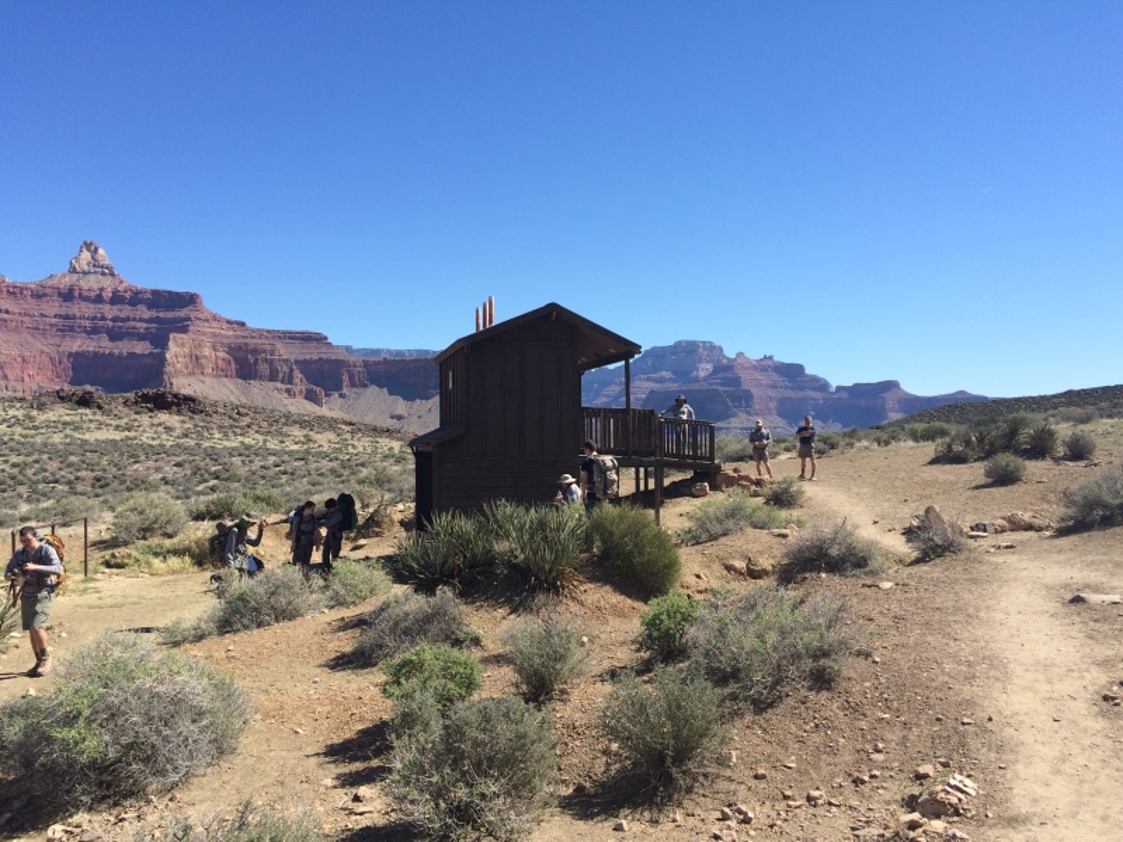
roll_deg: +0.6
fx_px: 941
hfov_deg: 61.7
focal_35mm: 29
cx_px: 562
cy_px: 421
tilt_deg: -0.5
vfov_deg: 48.2
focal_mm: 4.15
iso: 32
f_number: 2.2
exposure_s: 1/1580
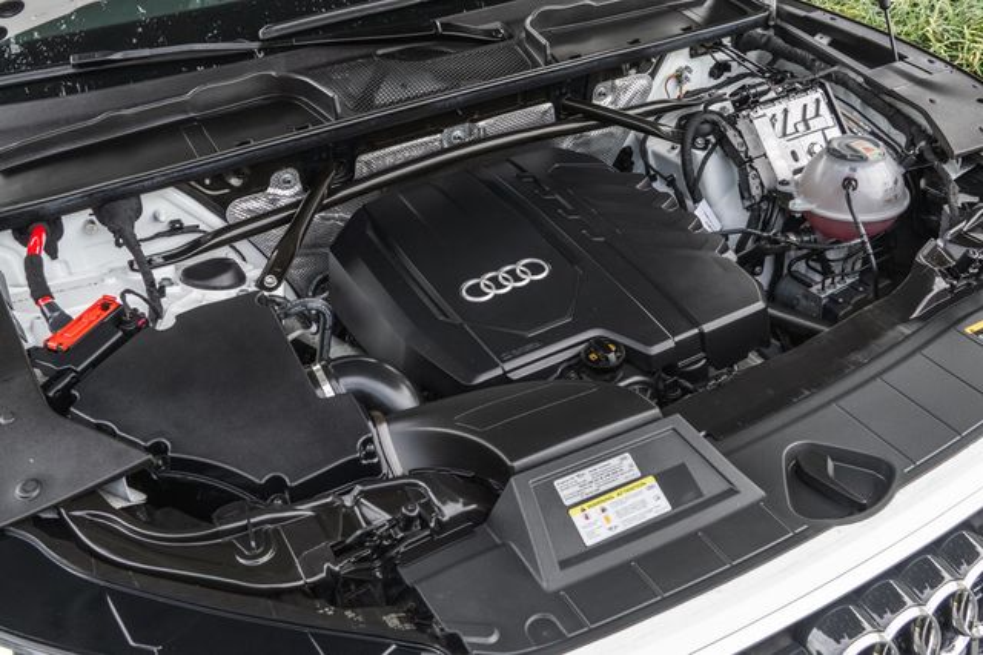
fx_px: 1029
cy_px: 248
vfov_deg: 35.1
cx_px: 559
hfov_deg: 50.9
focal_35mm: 38
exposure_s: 1/100
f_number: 8
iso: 640
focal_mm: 27
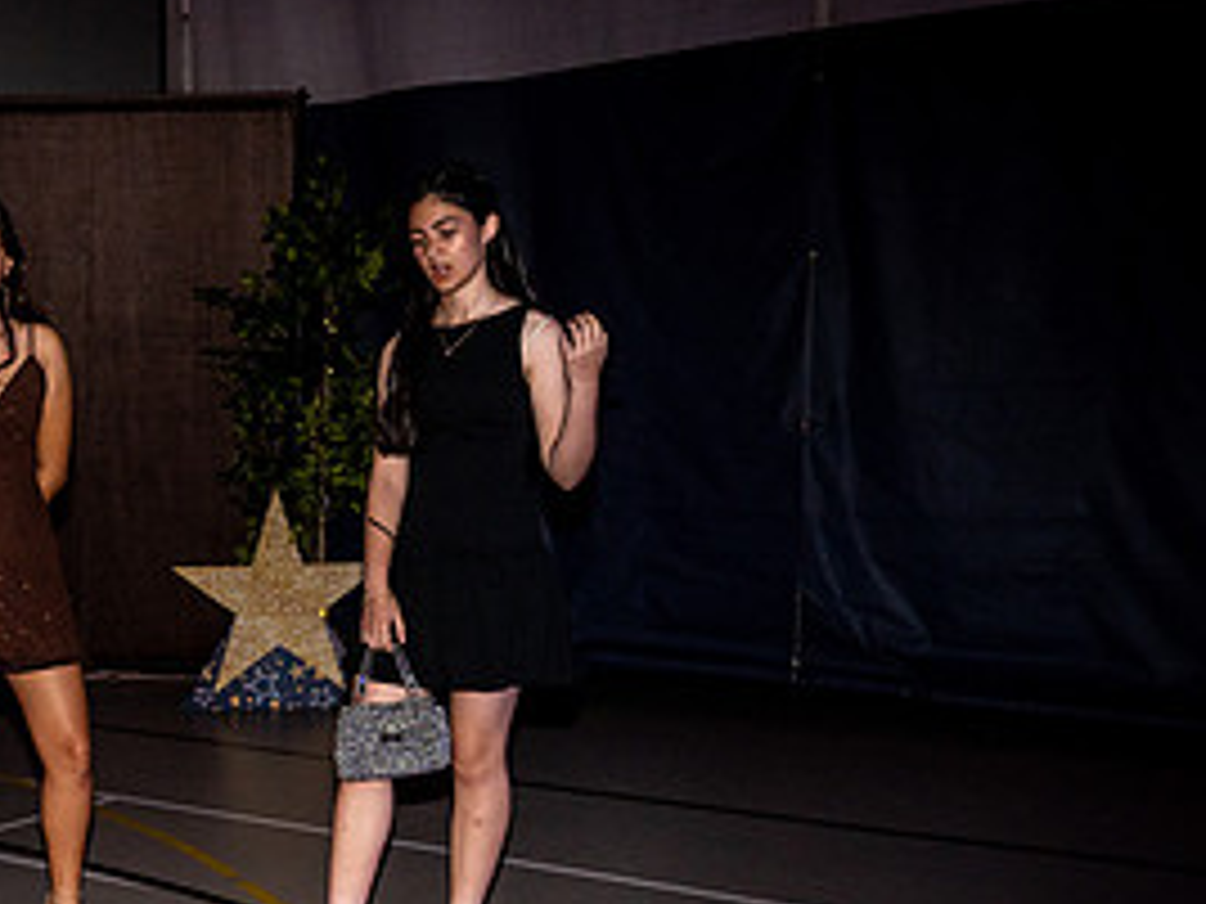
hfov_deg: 33.7
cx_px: 4
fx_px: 1812
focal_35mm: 52
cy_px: 704
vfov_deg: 27.6
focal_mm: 25
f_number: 4
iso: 1250
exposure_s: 1/80
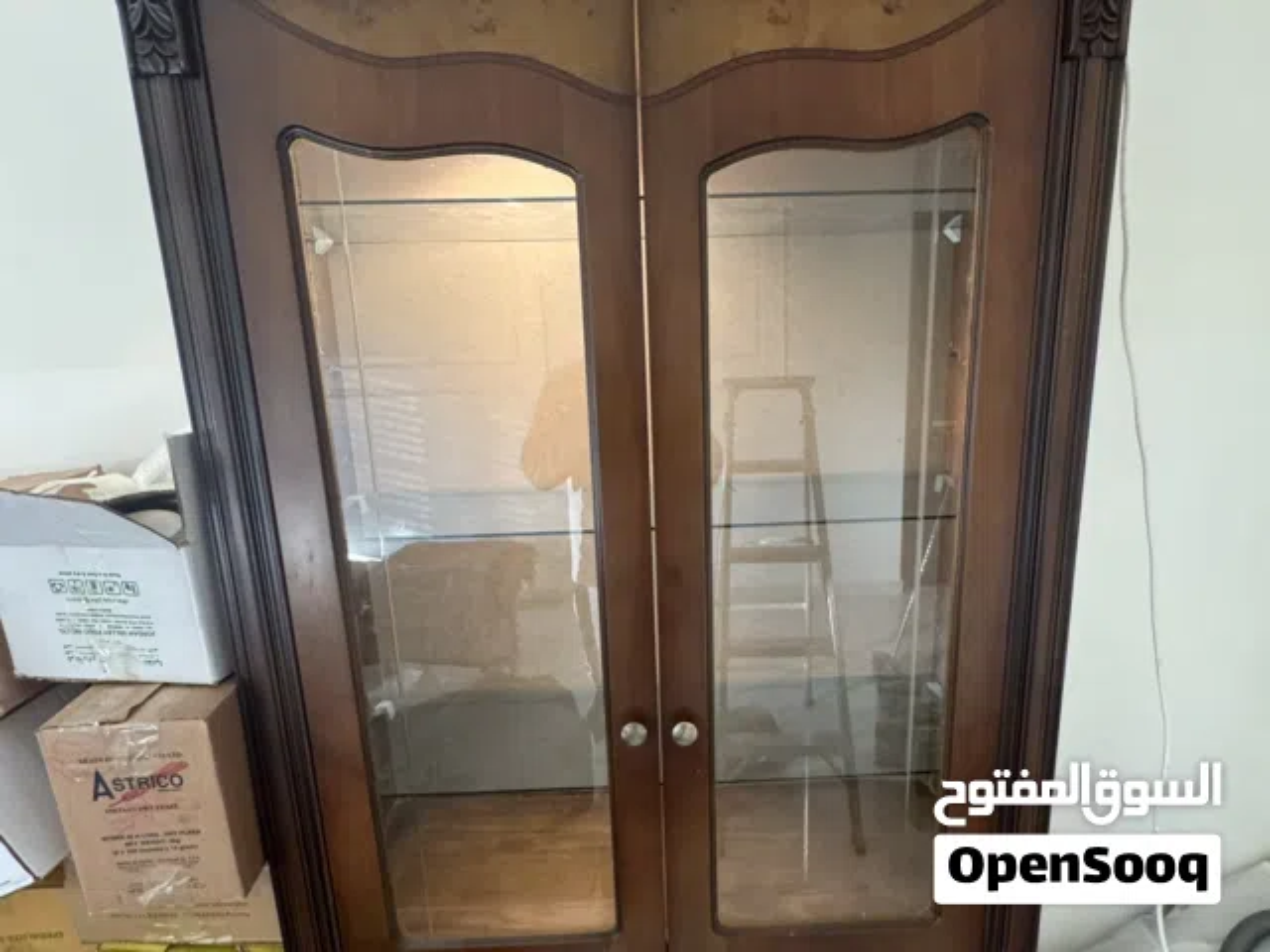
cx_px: 635
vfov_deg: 85.7
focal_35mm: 14
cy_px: 476
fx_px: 514
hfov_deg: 102.1
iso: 640
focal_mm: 2.22
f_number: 2.2
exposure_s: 1/50
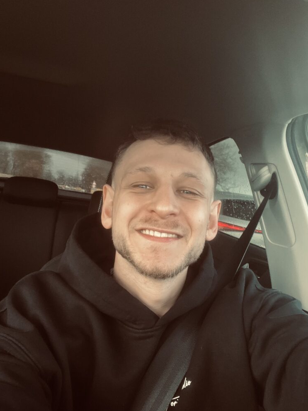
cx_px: 158
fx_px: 368
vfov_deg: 58.4
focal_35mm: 31
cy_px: 210
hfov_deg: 45.4
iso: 64
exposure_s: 1/121
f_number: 2.2
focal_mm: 2.71
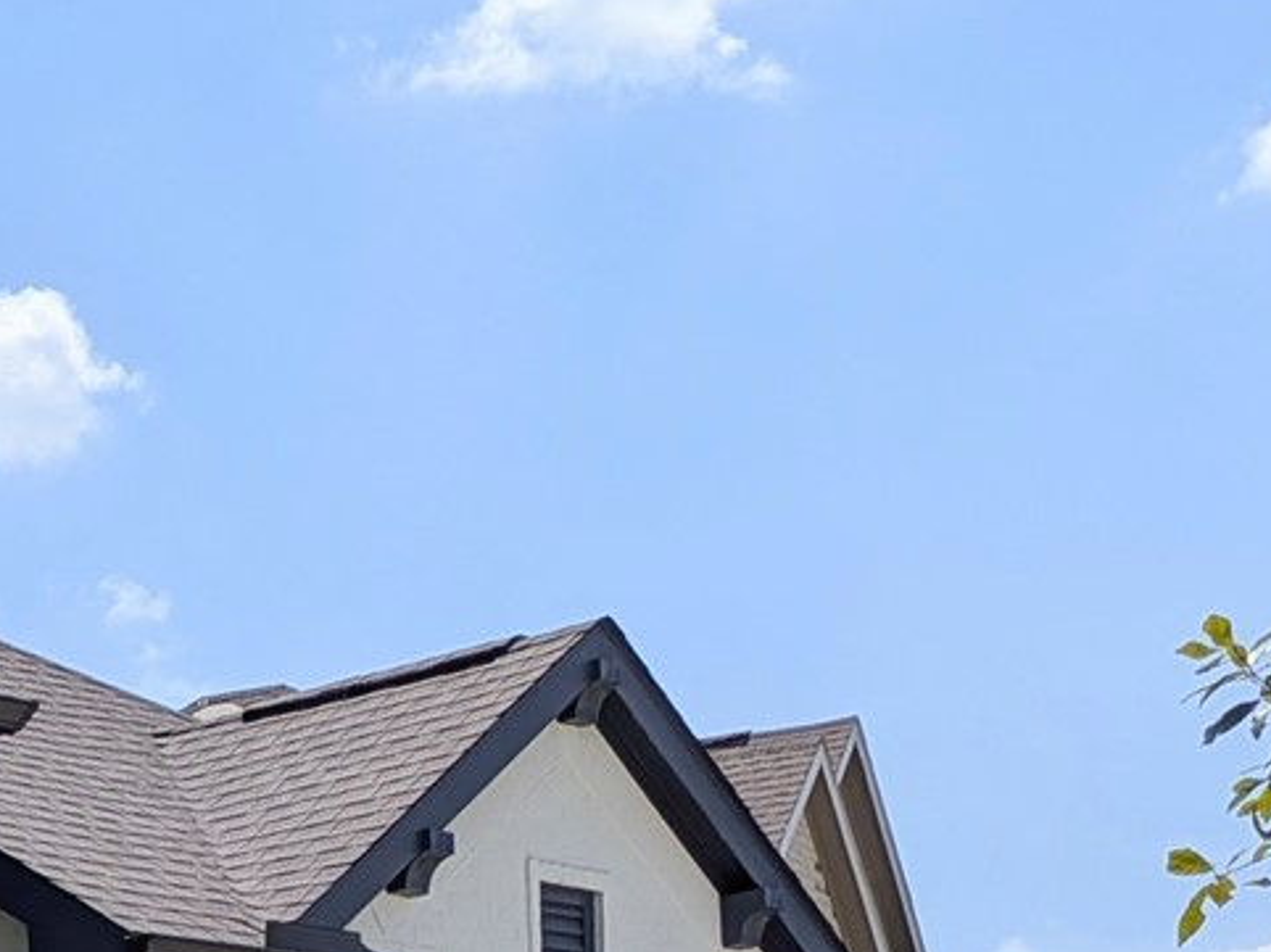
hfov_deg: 16.7
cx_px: -852
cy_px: 1661
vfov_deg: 13.2
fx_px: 3743
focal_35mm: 102
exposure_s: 1/2506
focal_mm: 4.53
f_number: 1.7
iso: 28
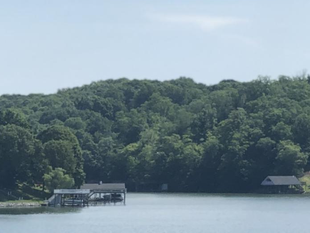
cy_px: 388
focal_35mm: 224
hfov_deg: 8.4
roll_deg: +0.5
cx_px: -298
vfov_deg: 6.5
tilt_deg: -6.1
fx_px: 2006
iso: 16
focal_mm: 6
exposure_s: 1/1091
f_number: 2.4
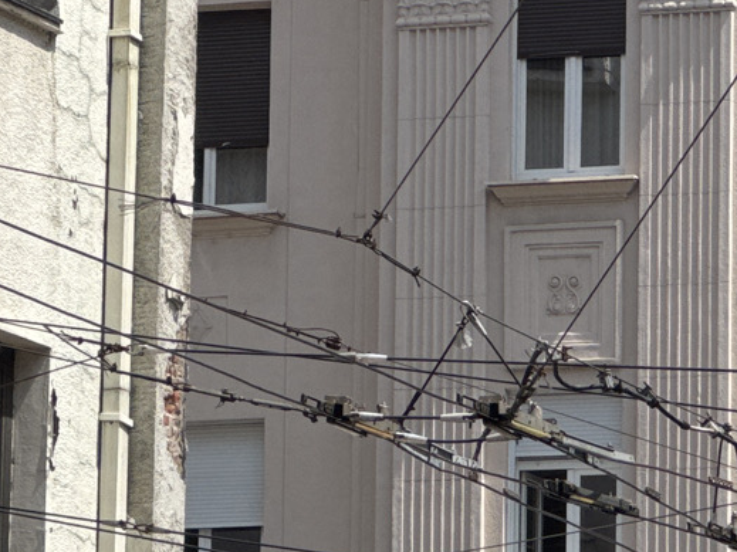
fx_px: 6322
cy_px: 668
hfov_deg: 6.7
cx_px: 474
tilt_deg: +8.0
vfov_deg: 5.0
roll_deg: -0.5
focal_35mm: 297
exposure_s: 1/911
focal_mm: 9
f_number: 2.8
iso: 25
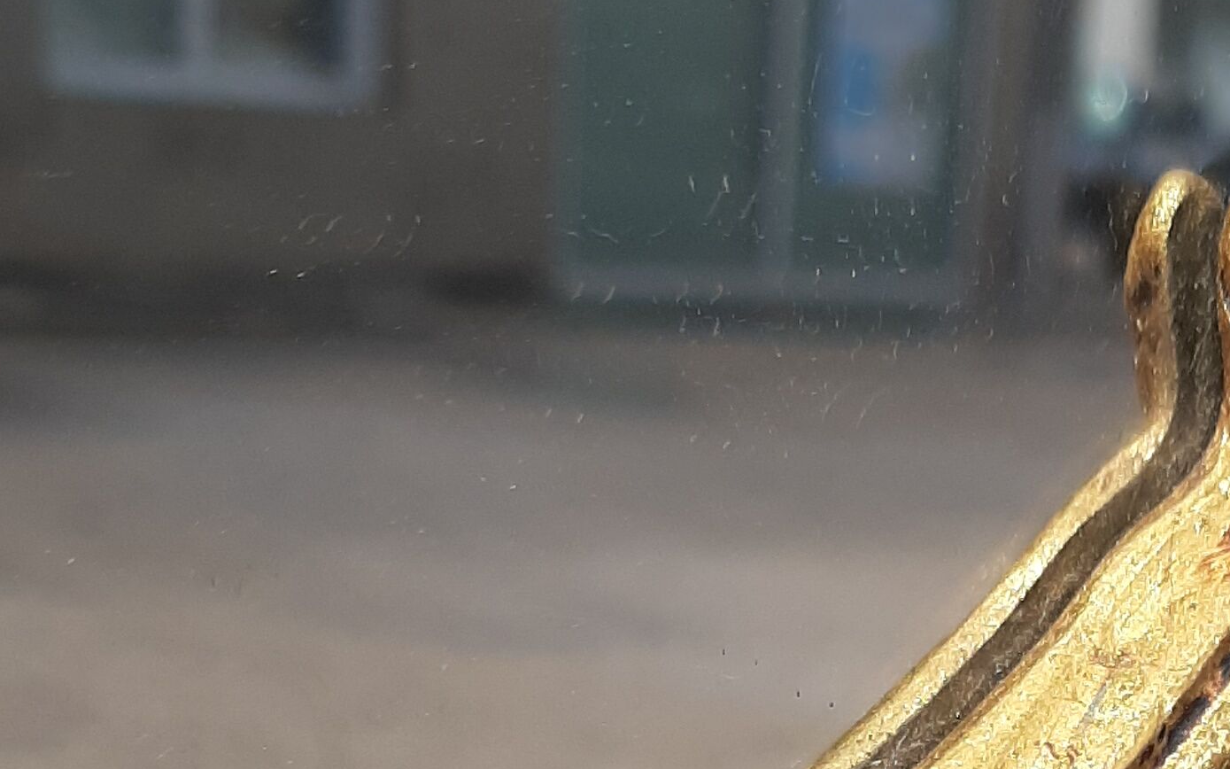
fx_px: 2682
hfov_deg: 25.5
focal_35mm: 80
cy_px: 1324
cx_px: 956
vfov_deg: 14.6
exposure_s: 1/2632
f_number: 1.7
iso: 40
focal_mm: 3.93
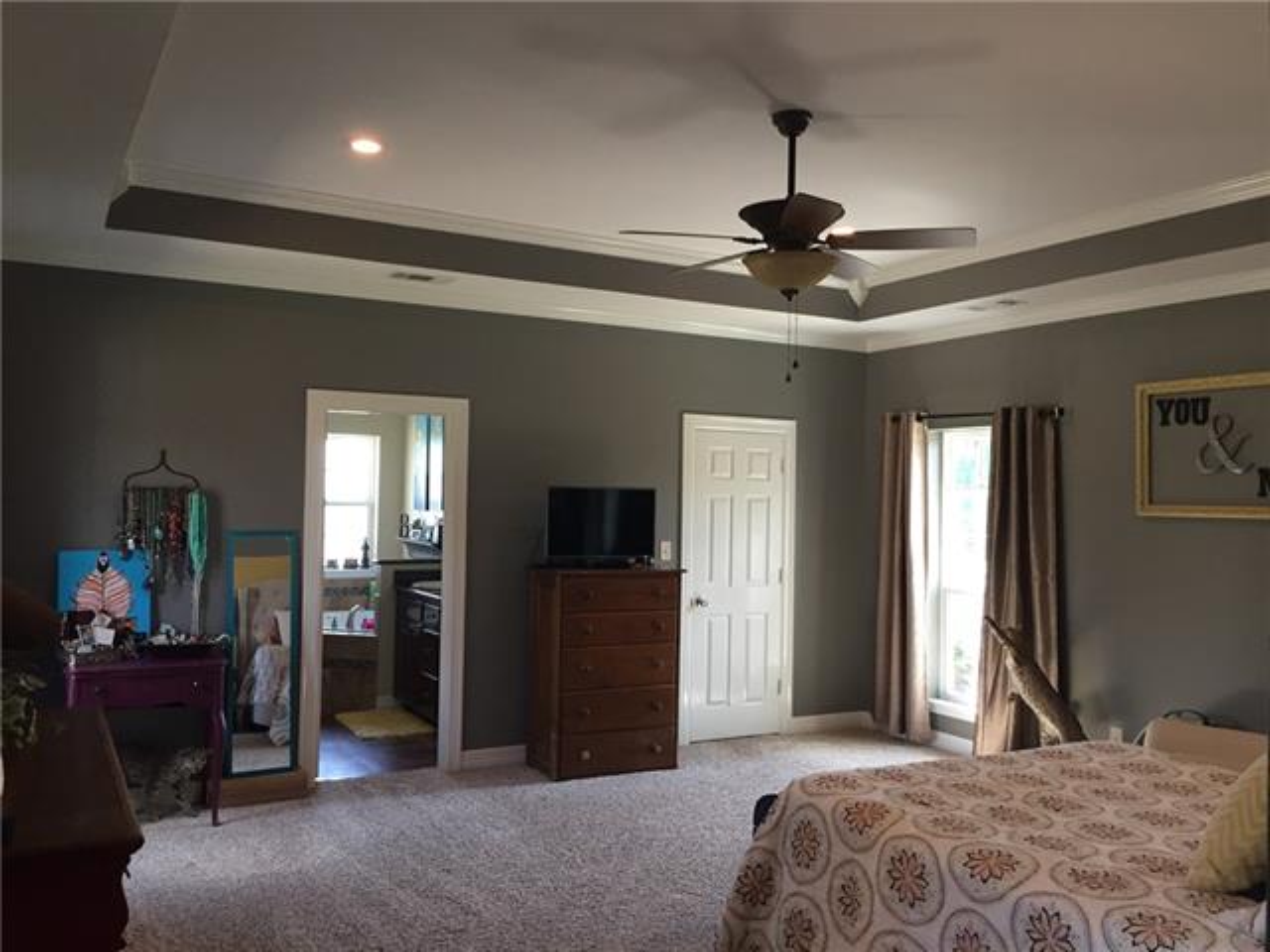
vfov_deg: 48.2
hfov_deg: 61.7
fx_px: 1064
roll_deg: -1.6
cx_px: 635
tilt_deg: +0.3
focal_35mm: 29
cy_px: 476
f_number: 2.2
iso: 50
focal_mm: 4.15
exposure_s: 1/30
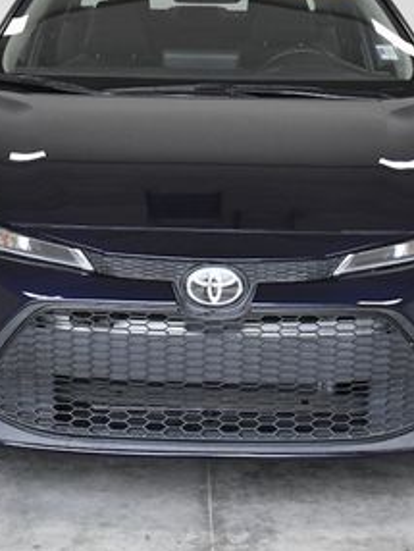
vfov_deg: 22.5
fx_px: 1369
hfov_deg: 17.2
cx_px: 202
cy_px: 142
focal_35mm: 86
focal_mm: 27
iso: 2500
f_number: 4
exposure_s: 1/2000
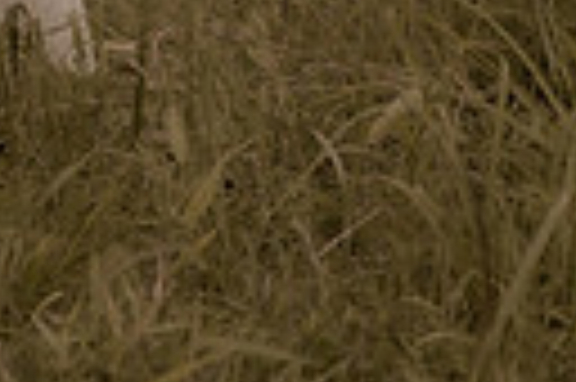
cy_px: -476
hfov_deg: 5.9
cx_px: -531
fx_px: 5433
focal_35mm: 340
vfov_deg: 4.0
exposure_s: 1/320
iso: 200
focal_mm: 50
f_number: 2.2
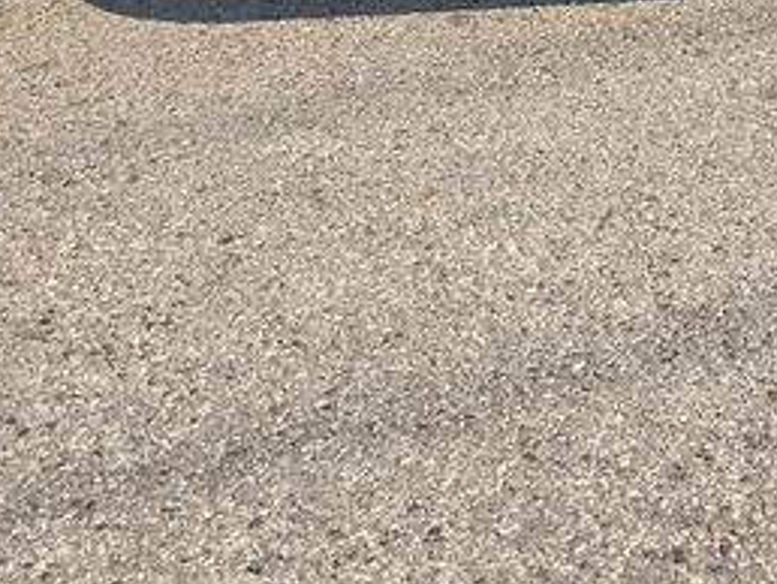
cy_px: -533
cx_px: 876
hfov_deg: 16.7
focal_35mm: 114
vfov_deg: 11.8
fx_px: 2561
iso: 80
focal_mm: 6.3
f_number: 1.7
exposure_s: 1/4237
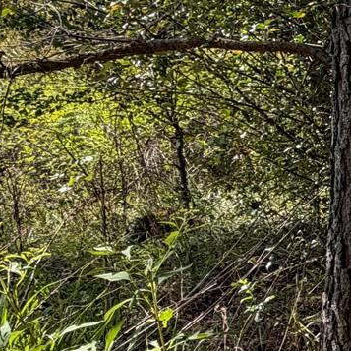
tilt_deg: -6.2
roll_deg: -0.4
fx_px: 815
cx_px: 775
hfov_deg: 16.1
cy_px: 157
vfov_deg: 24.3
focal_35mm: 71
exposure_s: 1/502
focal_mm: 2.22
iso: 50
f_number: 2.2
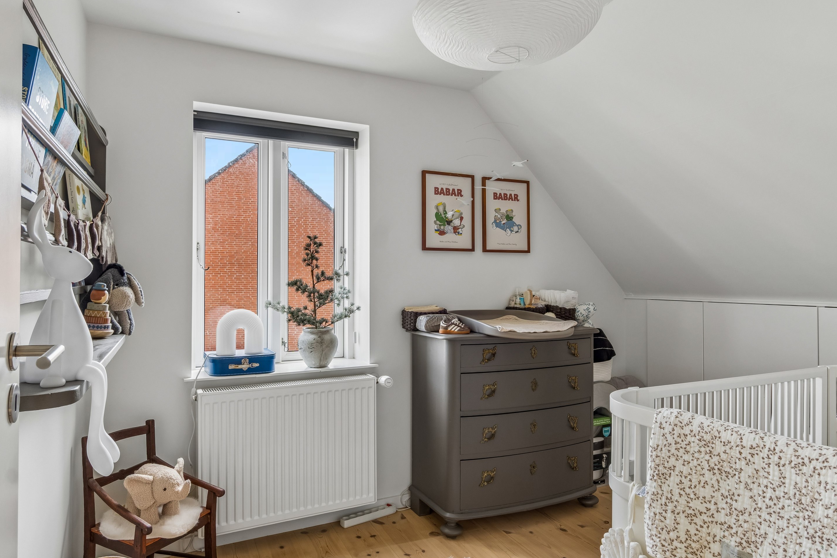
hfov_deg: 74.9
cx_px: 425
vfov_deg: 54.1
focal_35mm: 24
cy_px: 279
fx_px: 547
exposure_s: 1/6
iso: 200
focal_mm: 15
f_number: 8
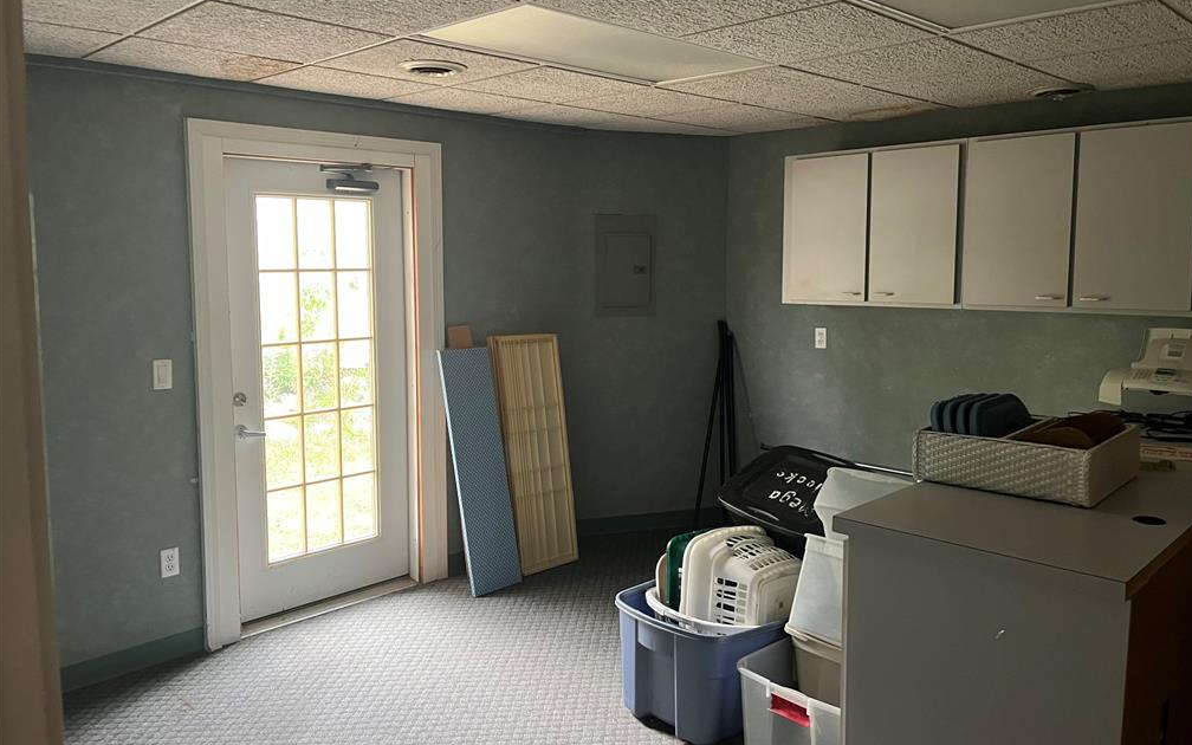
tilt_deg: -6.2
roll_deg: +0.3
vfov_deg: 44.5
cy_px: 349
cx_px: 600
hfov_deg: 66.5
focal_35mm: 28
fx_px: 910
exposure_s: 1/40
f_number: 1.6
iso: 400
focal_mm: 5.1
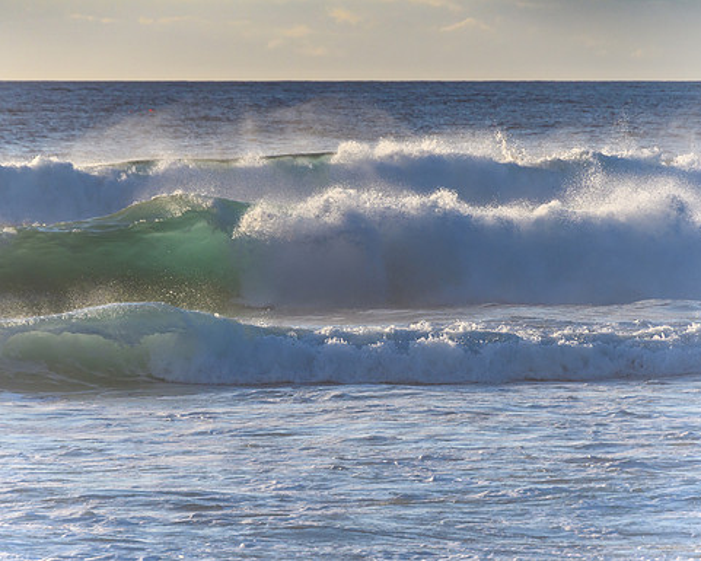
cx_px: 329
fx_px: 6599
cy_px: 280
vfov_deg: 4.9
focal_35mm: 318
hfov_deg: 6.1
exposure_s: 1/2500
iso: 400
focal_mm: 185
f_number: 5.6
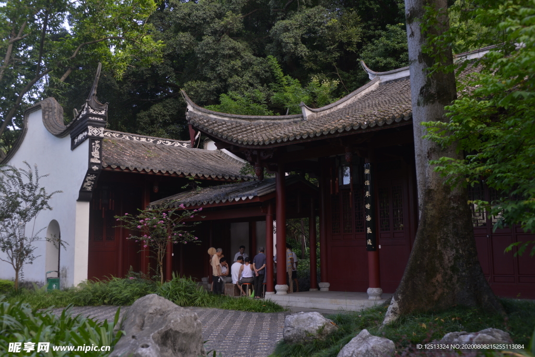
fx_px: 594
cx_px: 268
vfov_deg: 33.4
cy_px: 178
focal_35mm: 40
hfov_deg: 48.5
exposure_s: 1/80
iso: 100
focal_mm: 40
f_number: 5.6
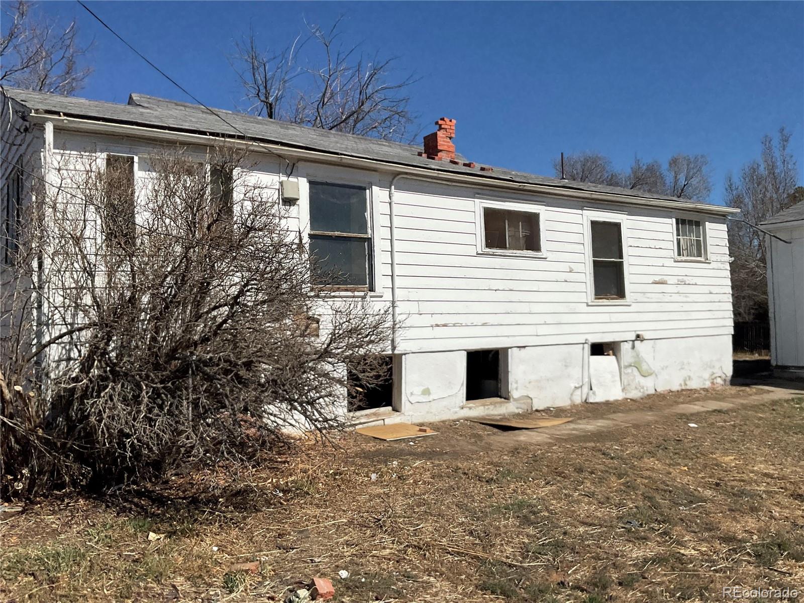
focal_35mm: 29
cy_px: 302
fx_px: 674
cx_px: 402
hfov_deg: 61.7
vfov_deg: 48.2
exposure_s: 1/4405
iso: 16
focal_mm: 3
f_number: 1.8
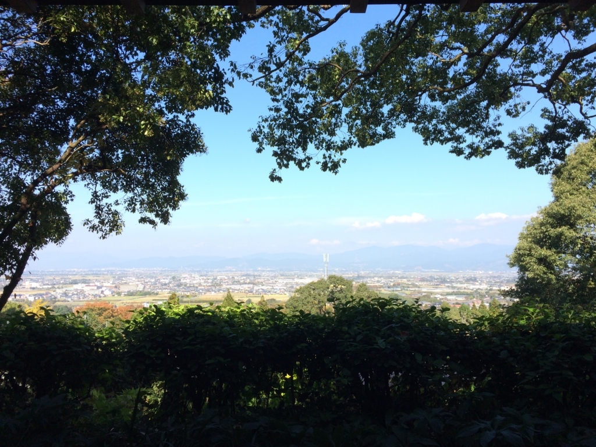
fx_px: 499
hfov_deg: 61.7
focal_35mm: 29
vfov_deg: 48.2
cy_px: 224
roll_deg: -0.1
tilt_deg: +5.1
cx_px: 298
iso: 32
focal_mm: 4.15
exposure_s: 1/805
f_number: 2.2
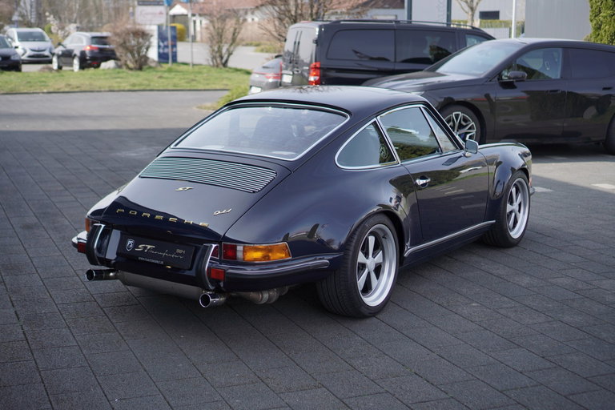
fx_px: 897
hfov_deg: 37.9
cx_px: 308
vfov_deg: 25.8
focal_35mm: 52
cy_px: 205
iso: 200
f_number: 2.2
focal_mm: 35
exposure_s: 1/2500
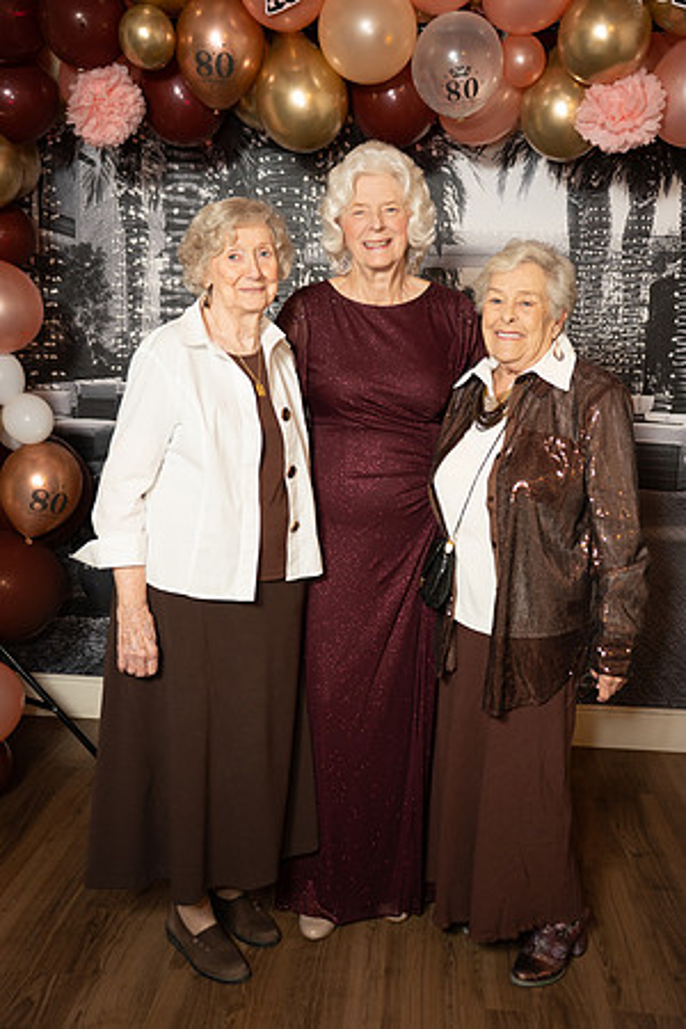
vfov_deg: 51.4
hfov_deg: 35.6
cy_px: 514
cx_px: 343
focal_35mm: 37
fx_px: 1069
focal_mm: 37.4
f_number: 2.8
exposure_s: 1/160
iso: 1000
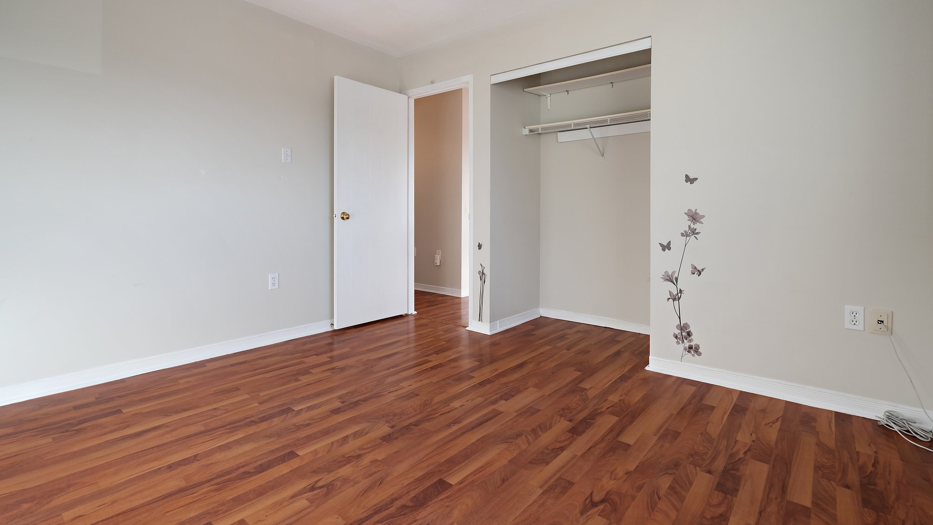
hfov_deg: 95.9
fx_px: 421
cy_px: 221
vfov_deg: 63.6
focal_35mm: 17
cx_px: 470
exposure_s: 1/40
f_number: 8
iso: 640
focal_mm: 16
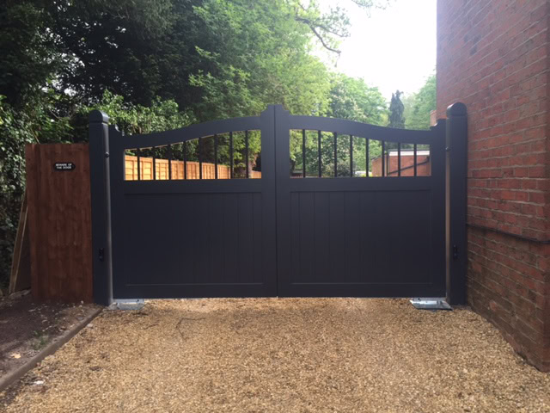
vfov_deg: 48.2
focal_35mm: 29
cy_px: 206
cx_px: 275
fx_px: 461
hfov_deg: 61.7
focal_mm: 4.2
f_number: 2.2
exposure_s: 1/159
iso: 32
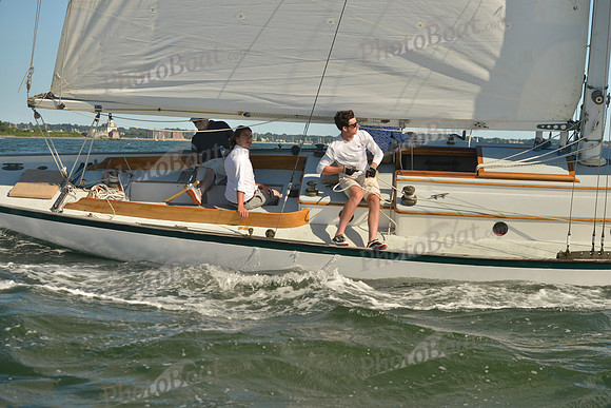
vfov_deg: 19.5
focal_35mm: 70
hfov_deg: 28.8
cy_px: 204
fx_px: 1188
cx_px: 306
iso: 400
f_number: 7.1
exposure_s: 1/1250
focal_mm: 70
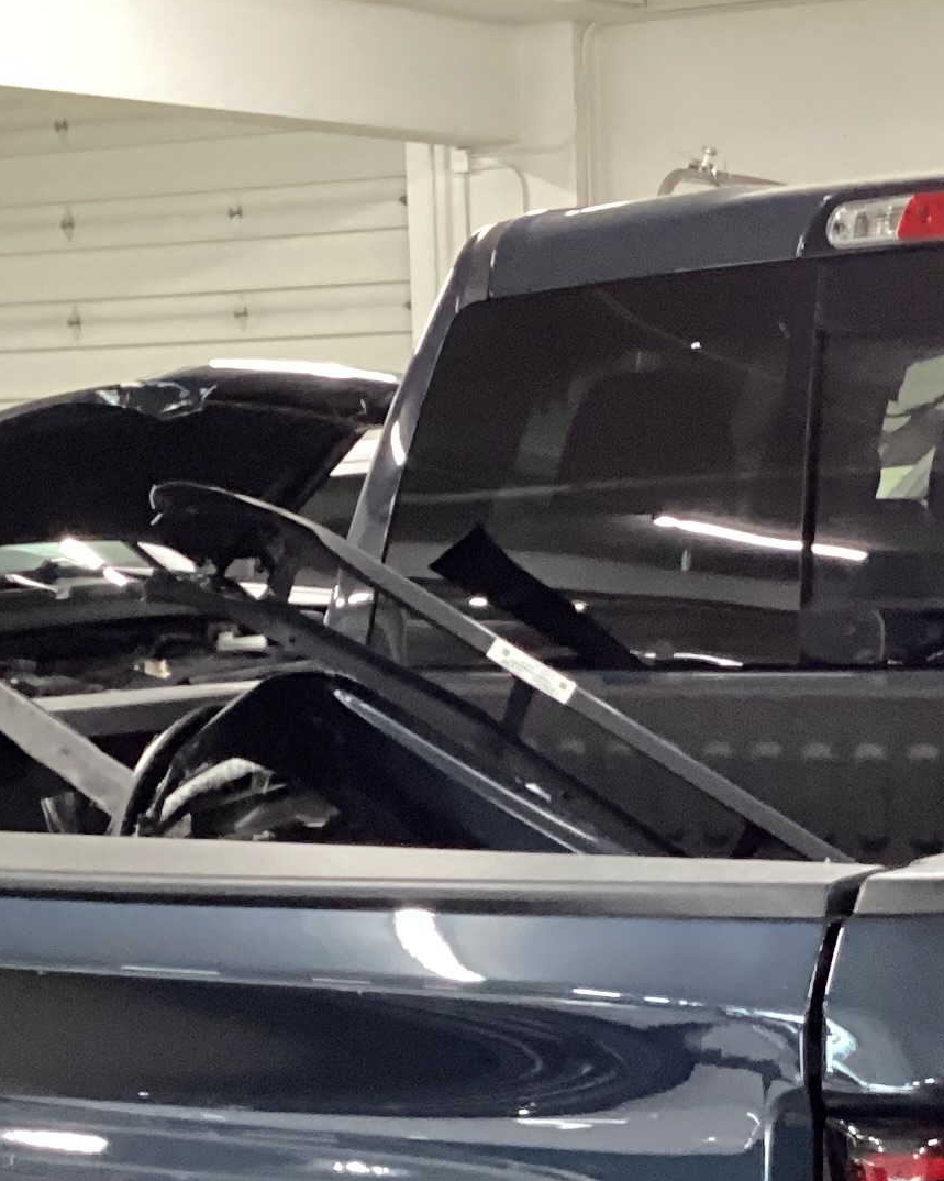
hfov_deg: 16.7
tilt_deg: -16.1
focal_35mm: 92
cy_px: 1244
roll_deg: +1.5
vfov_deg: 20.0
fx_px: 3213
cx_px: 524
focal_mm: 3.3
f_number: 2.4
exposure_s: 1/30
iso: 400
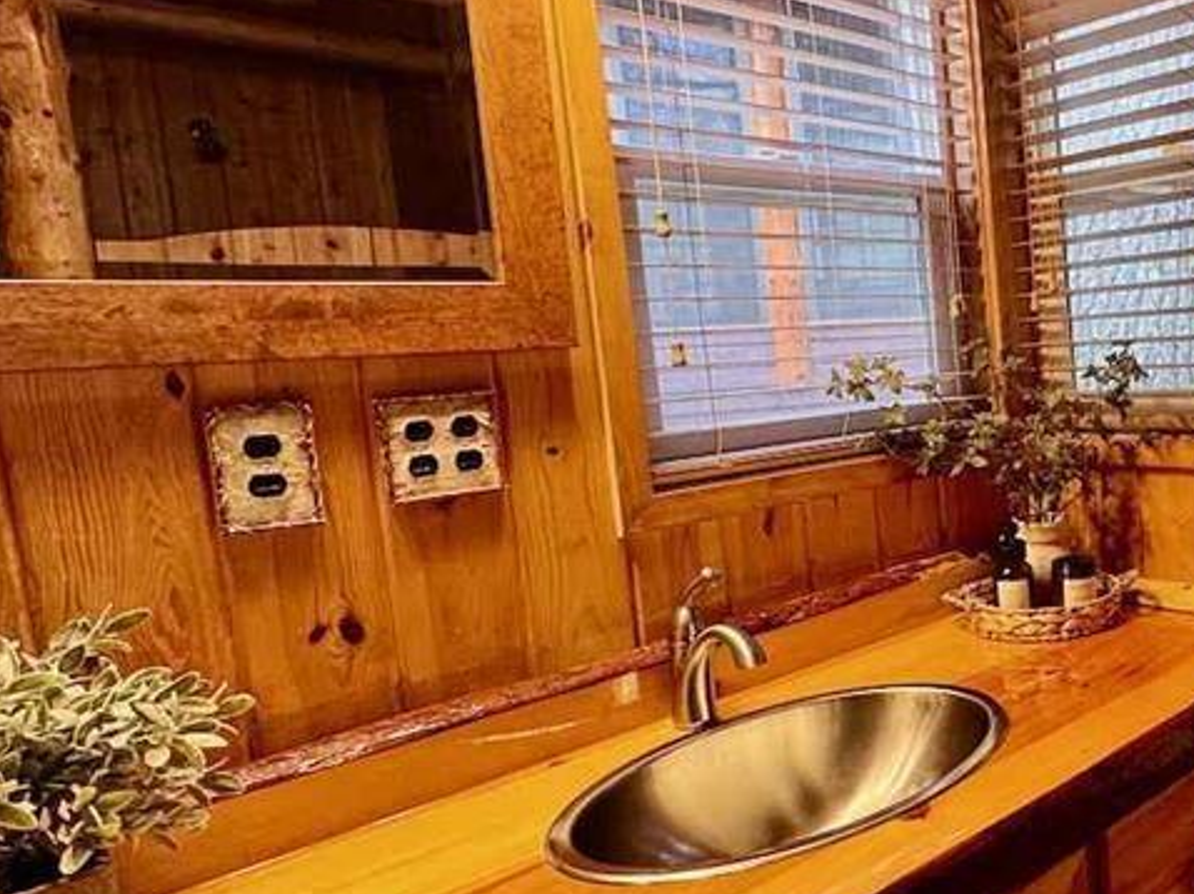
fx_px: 1034
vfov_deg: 46.8
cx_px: 1112
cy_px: 447
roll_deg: +2.7
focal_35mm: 30
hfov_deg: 51.6
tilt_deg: -7.0
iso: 250
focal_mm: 2.22
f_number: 2.2
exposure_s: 1/120
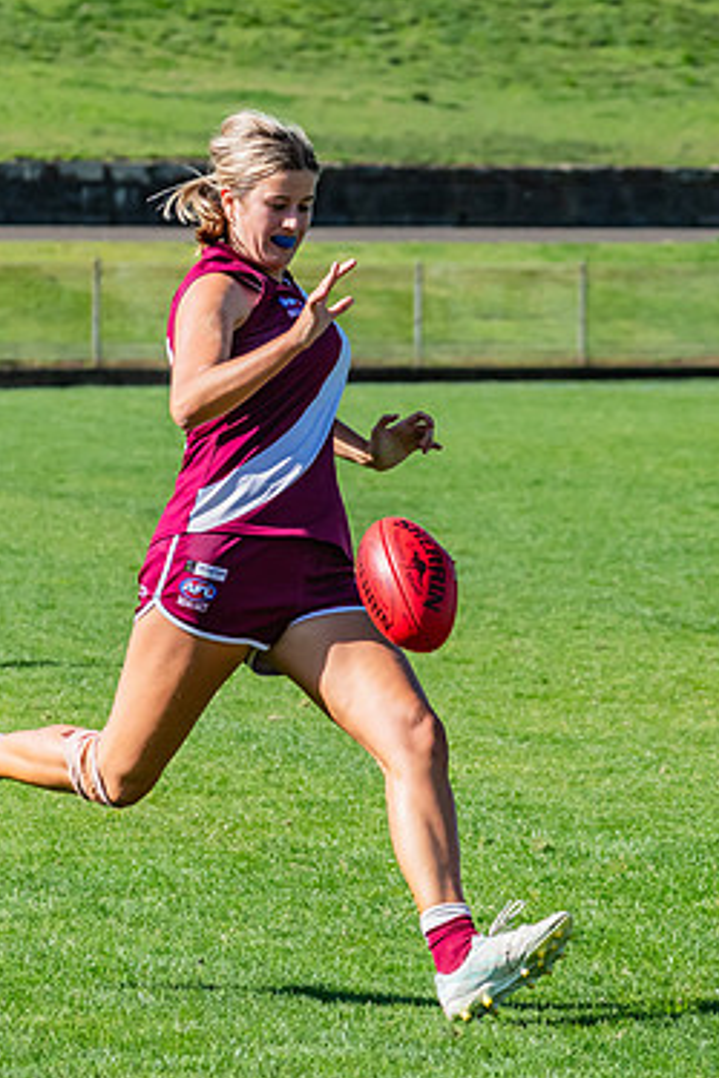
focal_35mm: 386
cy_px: 449
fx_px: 11563
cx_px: 286
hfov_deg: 3.6
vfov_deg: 5.3
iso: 800
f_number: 8
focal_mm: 170
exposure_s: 1/1250
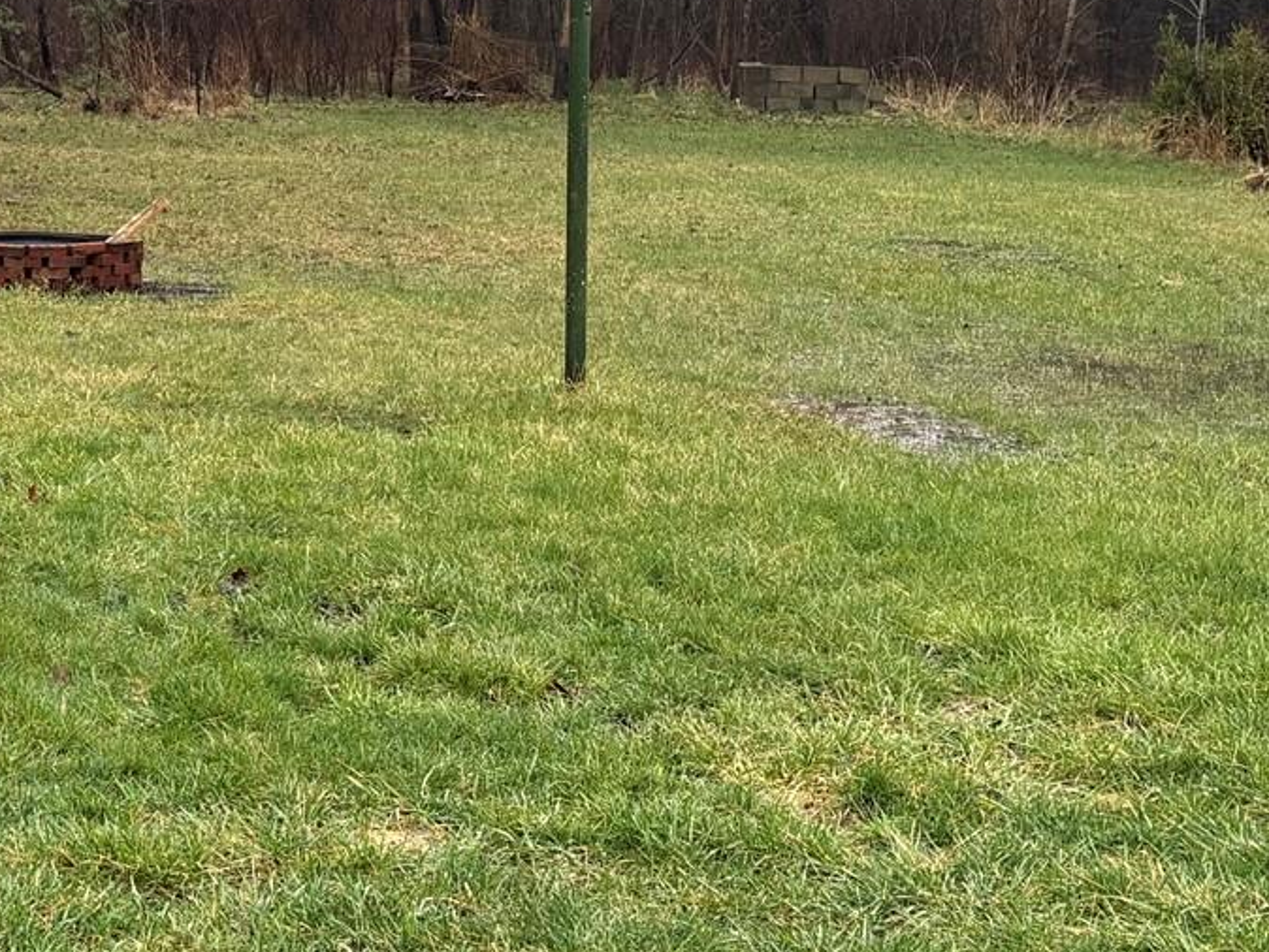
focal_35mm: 79
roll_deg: -1.7
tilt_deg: -1.8
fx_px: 2897
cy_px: 62
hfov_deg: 23.6
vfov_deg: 18.3
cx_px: -23
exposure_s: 1/515
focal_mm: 5.96
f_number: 1.6
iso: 50
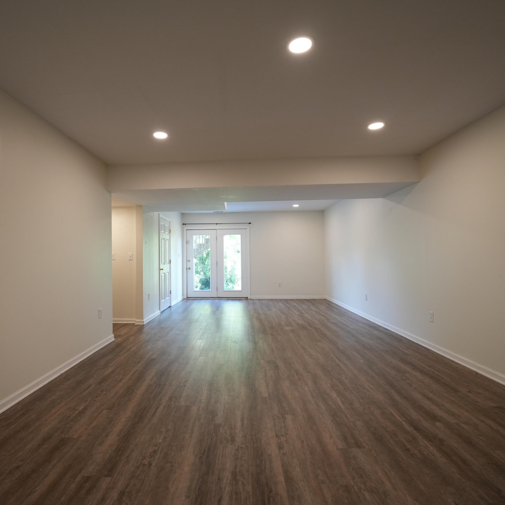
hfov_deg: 80.3
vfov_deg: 80.7
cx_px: 218
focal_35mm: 18
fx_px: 297
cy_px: 253
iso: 1600
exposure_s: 1/160
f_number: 4
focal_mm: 14
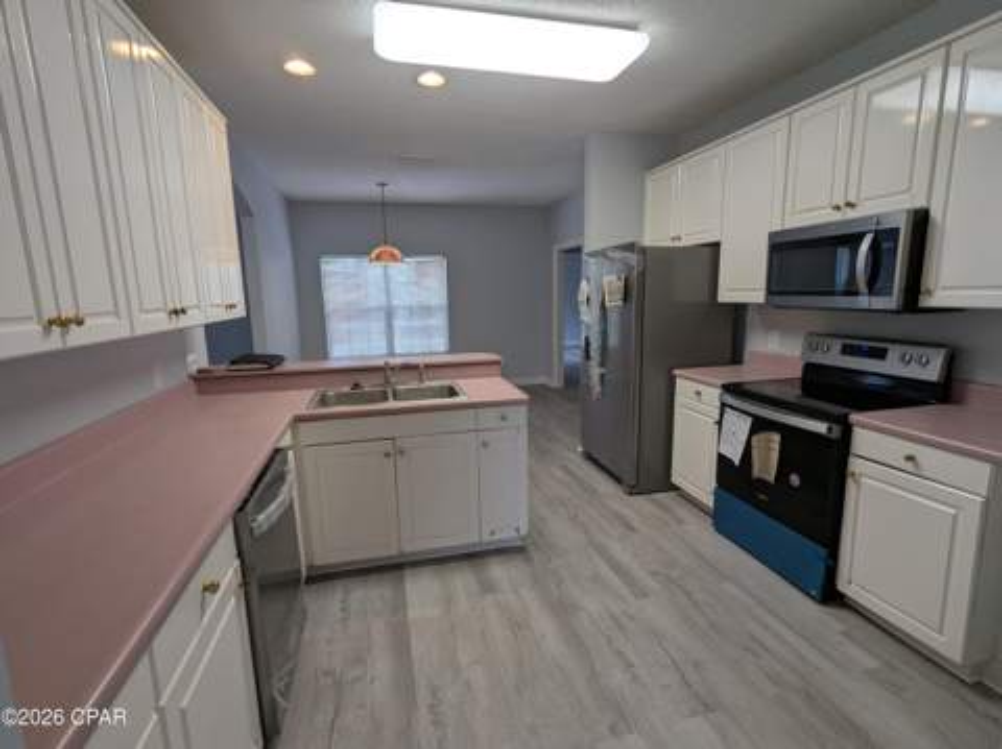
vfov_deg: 78.0
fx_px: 463
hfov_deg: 94.6
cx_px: 501
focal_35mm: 16
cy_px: 374
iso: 46
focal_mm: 2.35
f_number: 2.2
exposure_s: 1/40
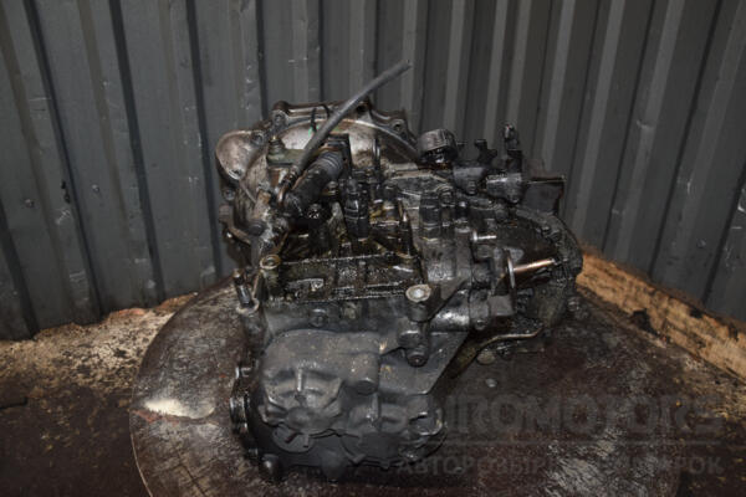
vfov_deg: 47.9
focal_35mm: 27
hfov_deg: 67.4
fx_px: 559
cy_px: 248
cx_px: 373
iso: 800
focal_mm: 18
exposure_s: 1/60
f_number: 5
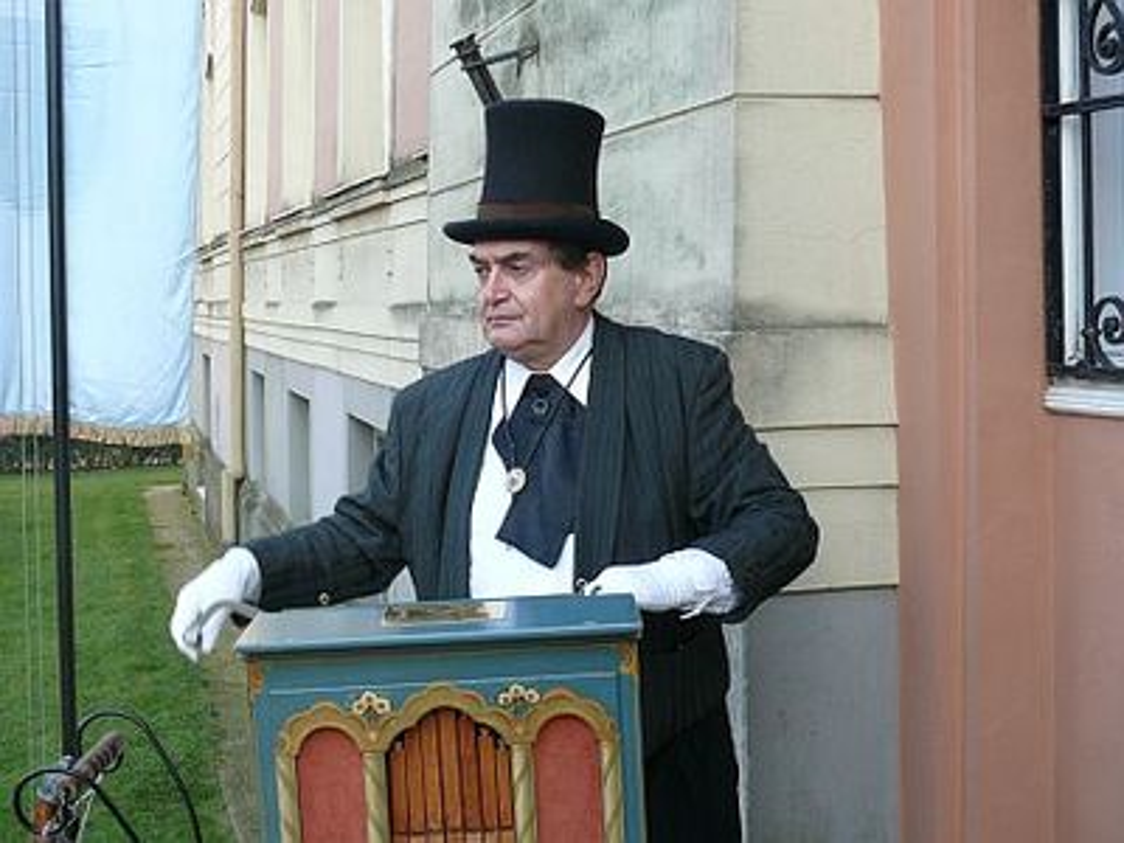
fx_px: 1656
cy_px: 422
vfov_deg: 28.6
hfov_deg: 37.5
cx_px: 562
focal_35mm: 51
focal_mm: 9.2
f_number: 3.2
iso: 100
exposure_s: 1/100
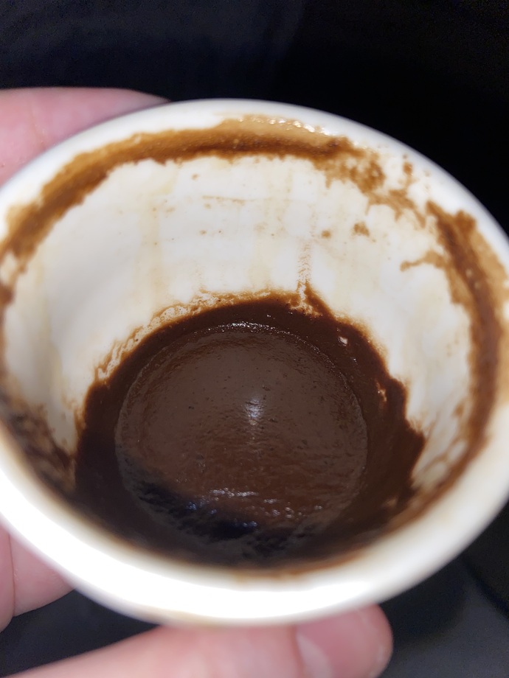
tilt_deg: -74.7
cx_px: 254
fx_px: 490
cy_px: 339
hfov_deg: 54.9
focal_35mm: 25
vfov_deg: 69.4
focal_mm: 4.25
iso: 32
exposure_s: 1/1838
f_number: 1.8
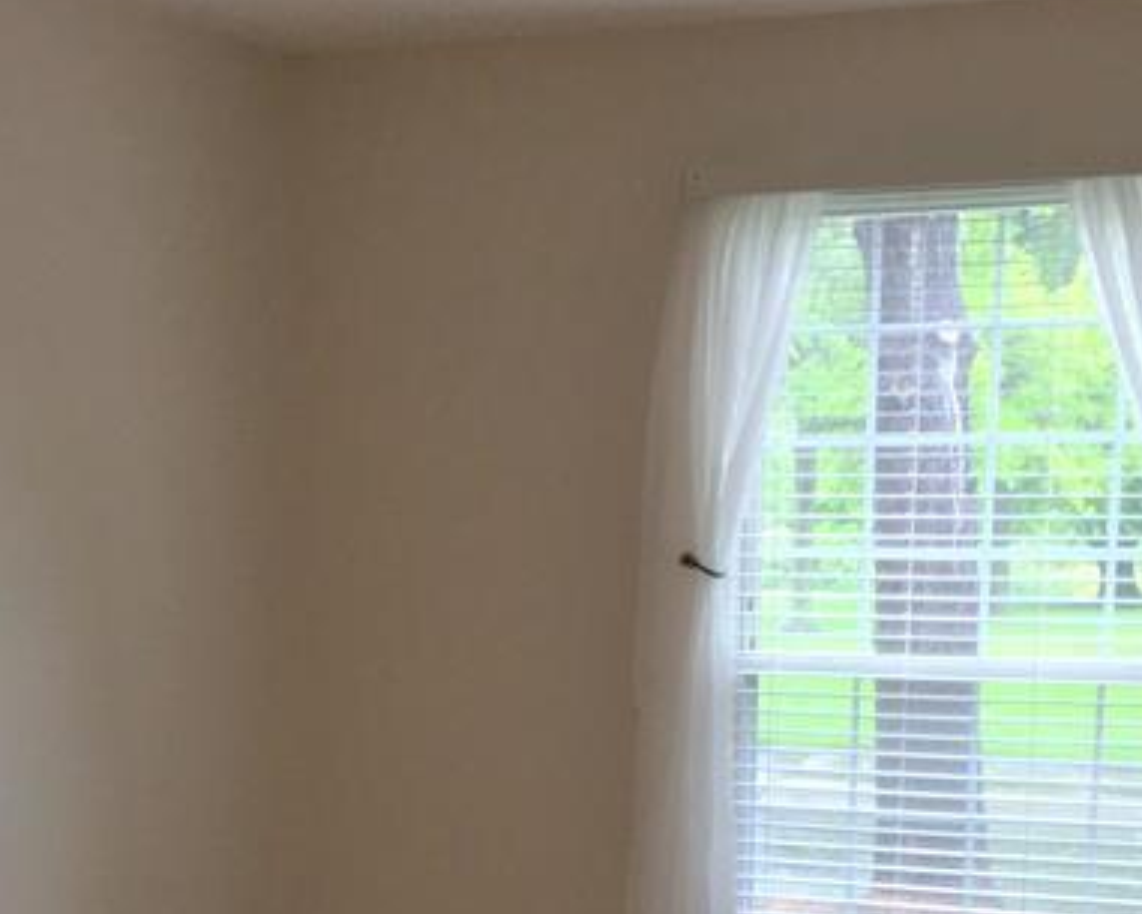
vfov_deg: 19.0
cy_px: 1115
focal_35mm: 76
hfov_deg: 24.9
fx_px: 2569
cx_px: 378
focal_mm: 4.15
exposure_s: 1/30
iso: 32
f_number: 2.2
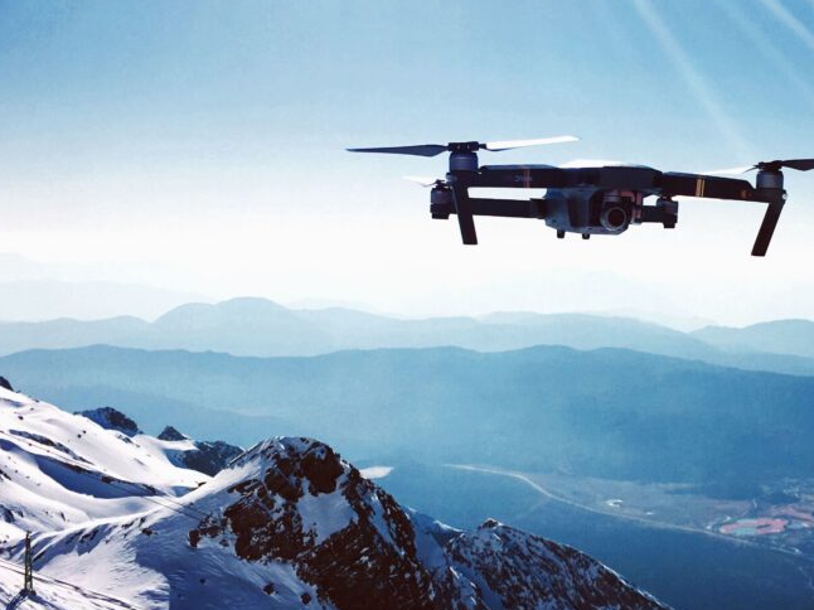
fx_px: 1081
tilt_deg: -2.5
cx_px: 572
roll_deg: -0.3
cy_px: 292
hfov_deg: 40.5
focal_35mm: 46
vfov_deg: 31.5
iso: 25
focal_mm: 4.15
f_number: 2.2
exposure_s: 1/6410
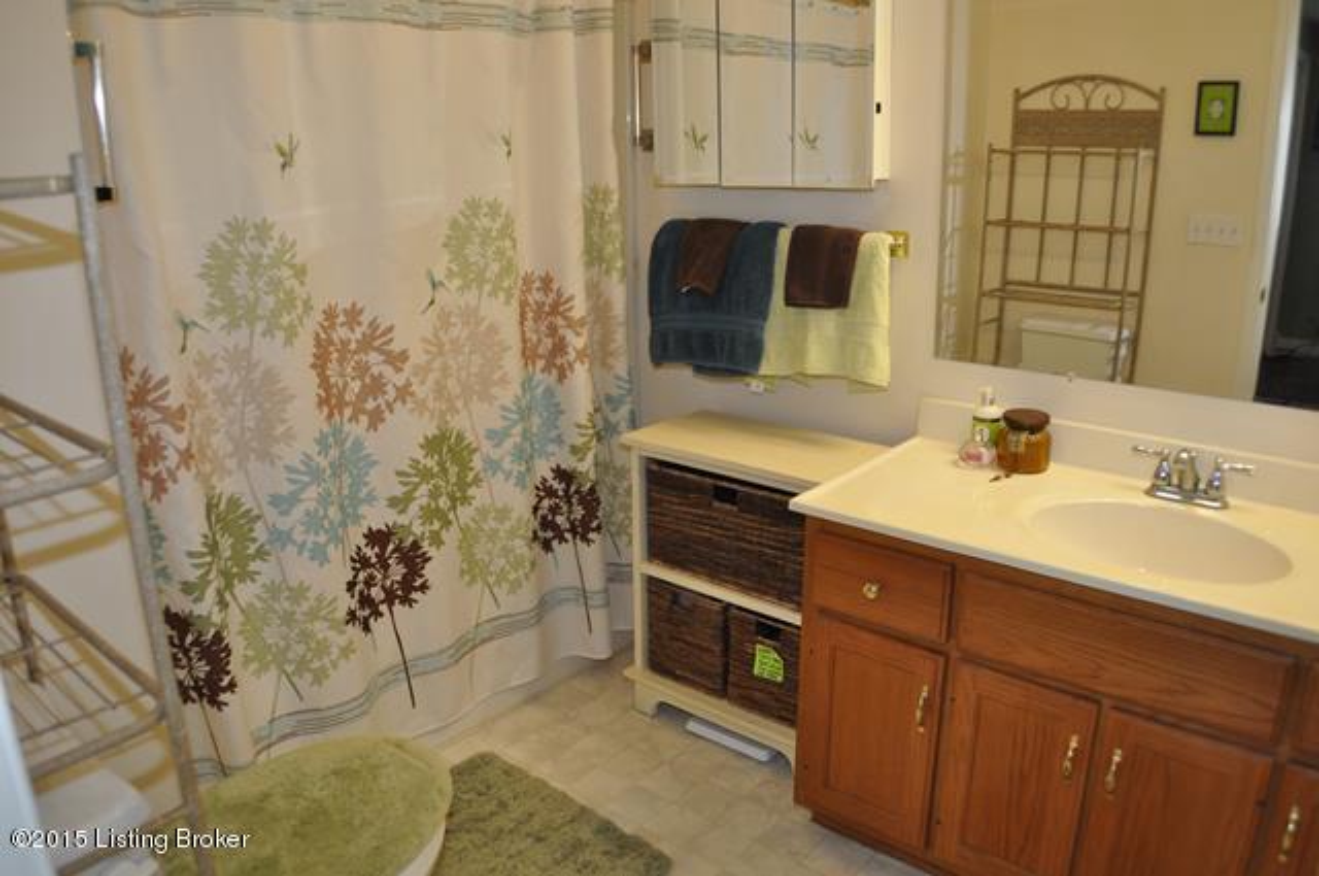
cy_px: 438
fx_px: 1208
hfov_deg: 57.3
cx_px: 660
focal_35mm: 33
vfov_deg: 39.9
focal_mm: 22
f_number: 4
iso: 400
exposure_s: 1/60
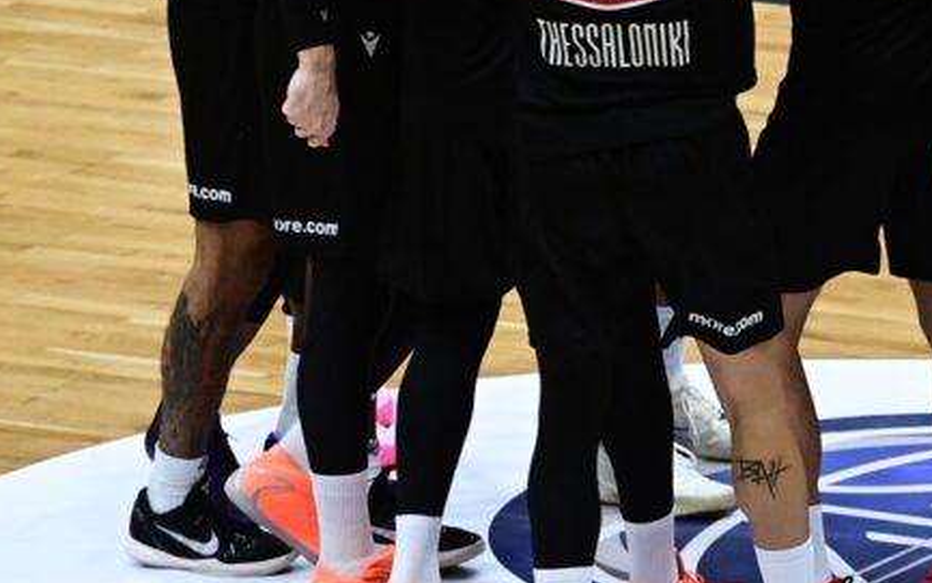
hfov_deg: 4.6
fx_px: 11485
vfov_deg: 2.9
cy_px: 72
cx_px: 719
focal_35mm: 452
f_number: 3.2
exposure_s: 1/800
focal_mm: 160
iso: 3200
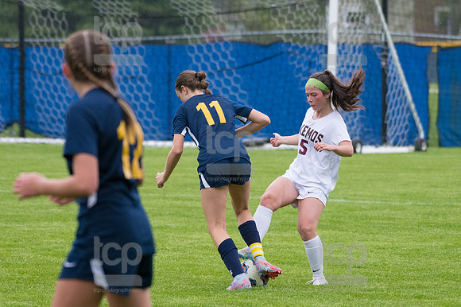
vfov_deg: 3.8
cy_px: 154
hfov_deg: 5.7
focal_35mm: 360
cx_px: 230
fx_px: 4607
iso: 2500
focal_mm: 240
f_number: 5.6
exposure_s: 1/1600
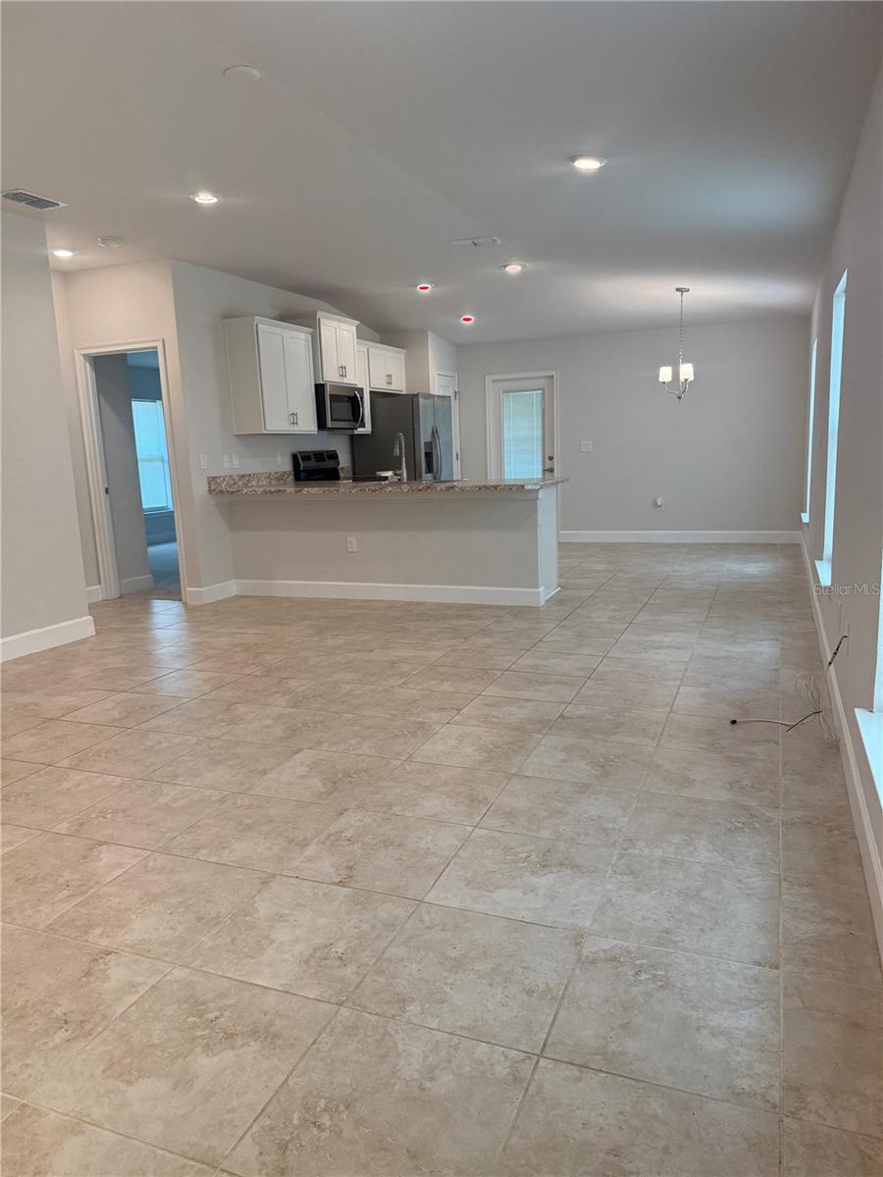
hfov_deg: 56.8
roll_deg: +1.6
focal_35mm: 24
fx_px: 816
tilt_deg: -7.4
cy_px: 588
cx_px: 442
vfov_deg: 71.6
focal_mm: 6.76
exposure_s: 1/182
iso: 200
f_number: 1.78
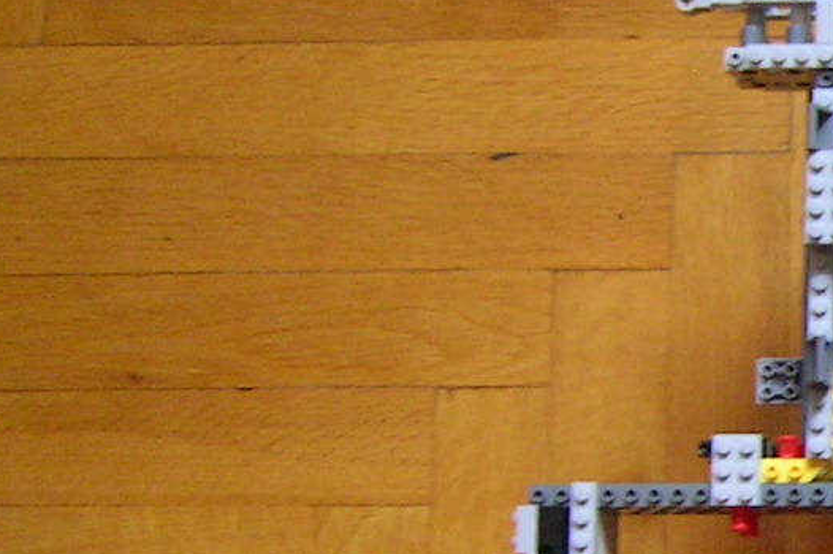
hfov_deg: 16.4
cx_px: 1232
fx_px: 2636
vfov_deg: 11.9
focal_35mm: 114
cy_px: 526
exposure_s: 1/4.7
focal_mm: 5.6
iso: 100
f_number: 2.8
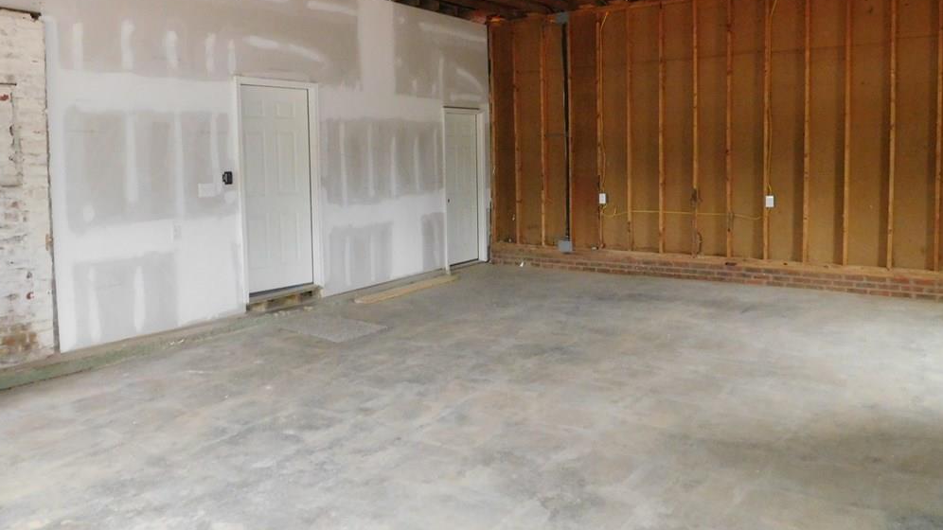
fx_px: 700
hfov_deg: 67.9
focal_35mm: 28
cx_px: 470
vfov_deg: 41.2
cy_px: 198
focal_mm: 4.5
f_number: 3.4
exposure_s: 1/30
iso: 800
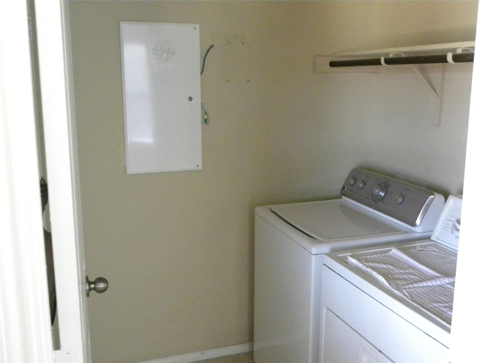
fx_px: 517
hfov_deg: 50.1
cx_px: 242
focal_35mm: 37
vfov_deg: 38.7
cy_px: 182
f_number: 3.2
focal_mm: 6.6
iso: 800
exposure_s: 1/8.8
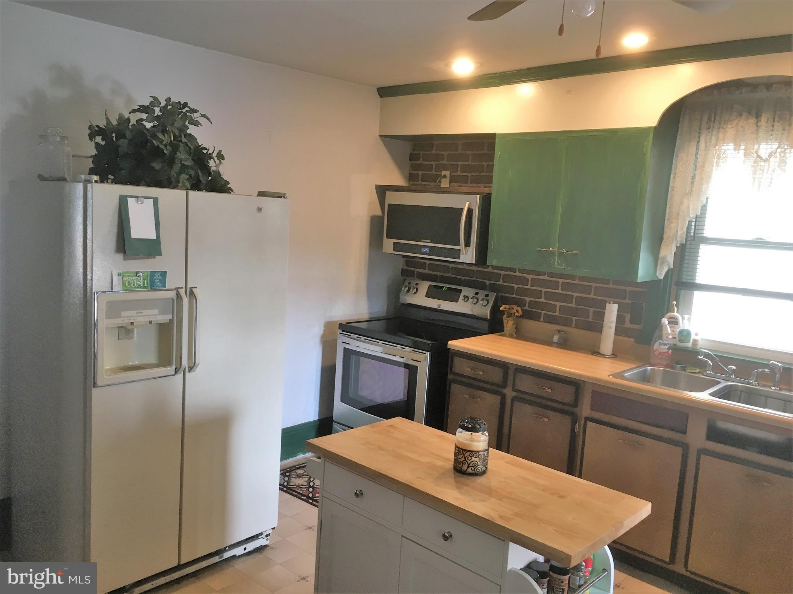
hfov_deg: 61.7
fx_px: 664
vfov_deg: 48.2
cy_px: 297
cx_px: 396
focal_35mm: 29
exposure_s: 1/30
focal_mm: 4.15
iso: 64
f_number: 2.2
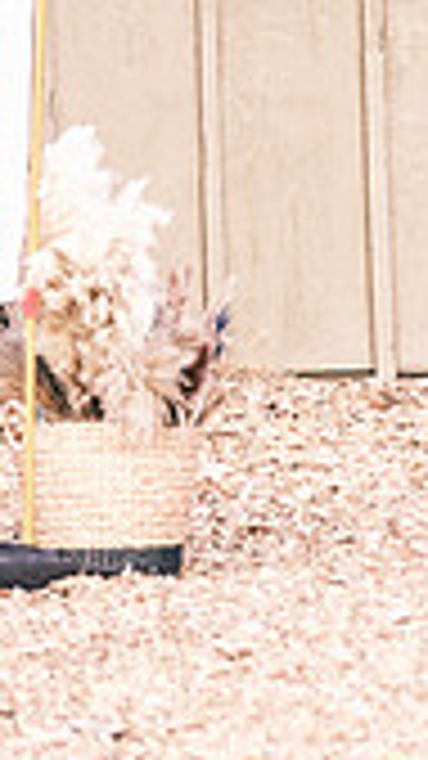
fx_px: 10295
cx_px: 910
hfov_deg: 2.4
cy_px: 259
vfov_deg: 4.2
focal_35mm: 510
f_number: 2.8
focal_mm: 94.5
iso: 400
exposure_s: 1/750
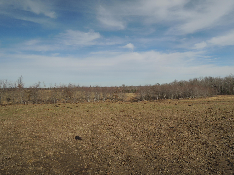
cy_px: 88
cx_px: 117
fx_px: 162
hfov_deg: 71.6
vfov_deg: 56.8
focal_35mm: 24
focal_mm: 4.3
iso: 100
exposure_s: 1/1250
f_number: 4
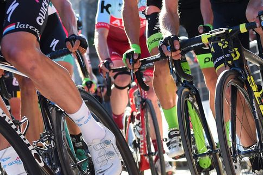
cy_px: 49
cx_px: 8
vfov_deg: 6.5
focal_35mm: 212
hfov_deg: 9.6
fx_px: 1549
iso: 2000
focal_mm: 80
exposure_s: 1/1000
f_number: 6.3
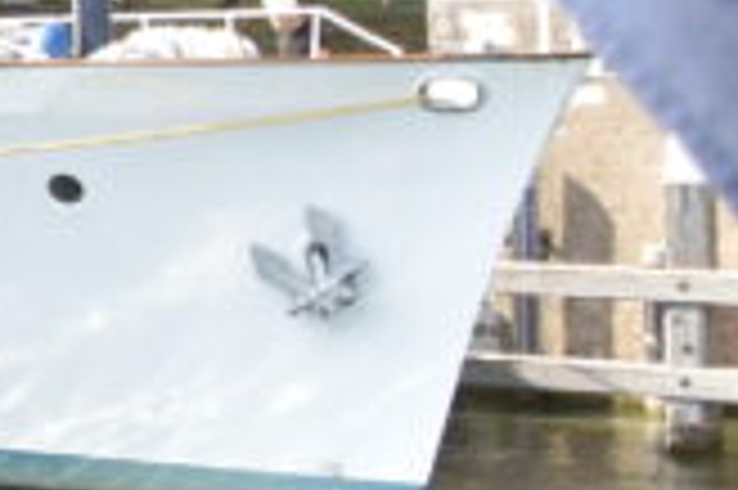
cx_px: -1323
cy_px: -61
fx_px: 3461
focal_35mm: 169
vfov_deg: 8.0
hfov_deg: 9.9
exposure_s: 1/250
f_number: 5
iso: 100
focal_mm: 18
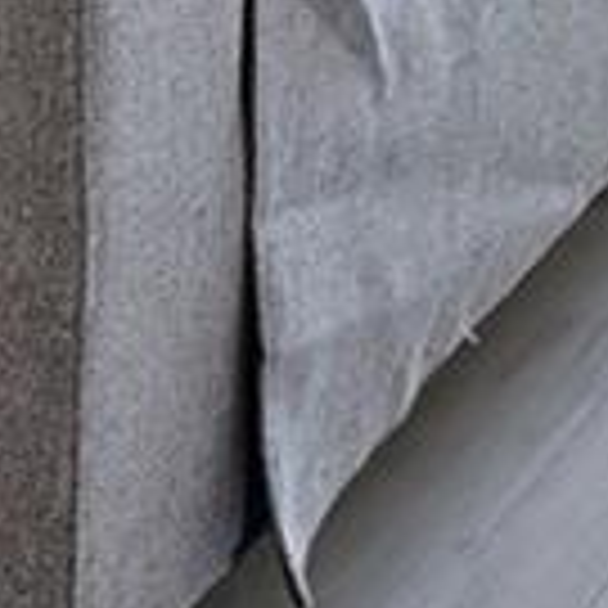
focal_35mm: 161
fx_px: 3199
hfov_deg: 9.4
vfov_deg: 8.1
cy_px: -1585
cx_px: -941
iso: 640
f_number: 7.1
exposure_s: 1/3
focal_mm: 16
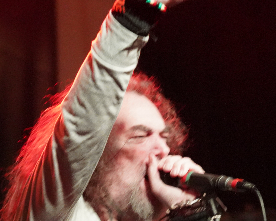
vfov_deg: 7.2
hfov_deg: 9.0
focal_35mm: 215
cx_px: 156
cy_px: 90
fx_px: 1756
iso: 12800
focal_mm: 105
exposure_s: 1/50
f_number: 4
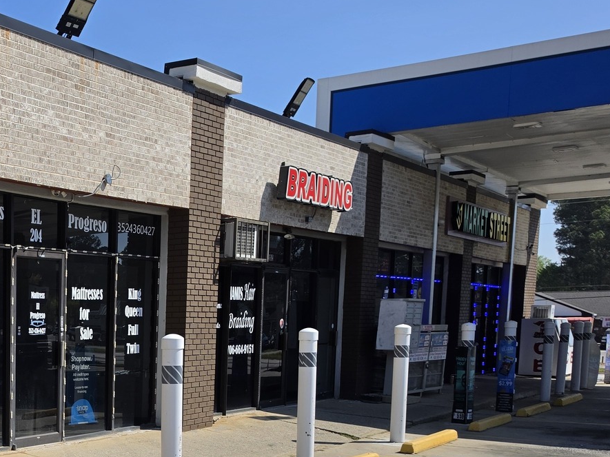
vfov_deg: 26.8
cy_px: 430
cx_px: -37
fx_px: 916
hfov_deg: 32.9
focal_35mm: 52
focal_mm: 6.5
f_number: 1.4
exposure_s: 1/7939
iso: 64
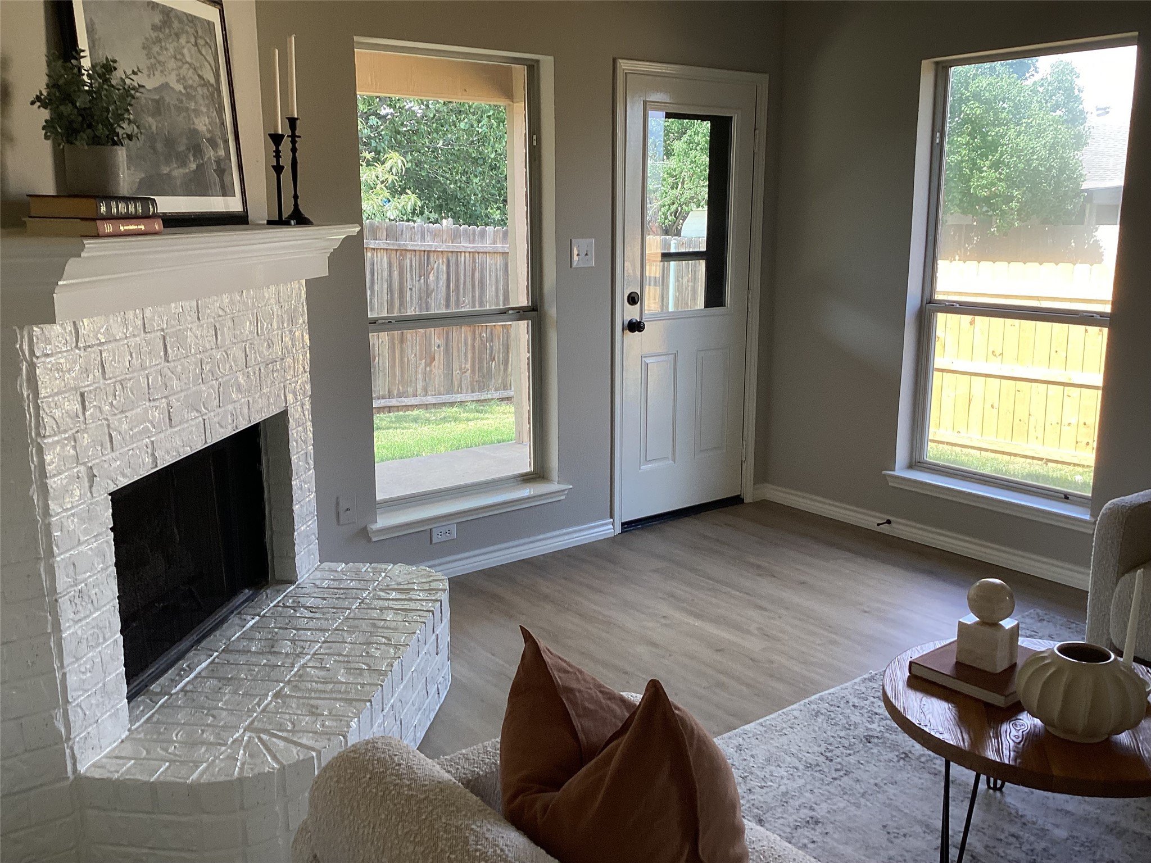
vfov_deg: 45.4
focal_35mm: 31
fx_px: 1031
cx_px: 576
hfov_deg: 58.4
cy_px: 432
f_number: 2.4
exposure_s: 1/120
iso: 64
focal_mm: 3.3
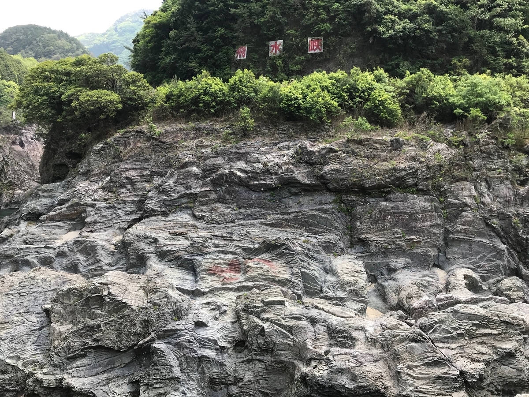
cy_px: 198
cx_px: 264
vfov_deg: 49.7
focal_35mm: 28
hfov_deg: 63.4
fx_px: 428
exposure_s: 1/424
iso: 20
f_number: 1.8
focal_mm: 3.99
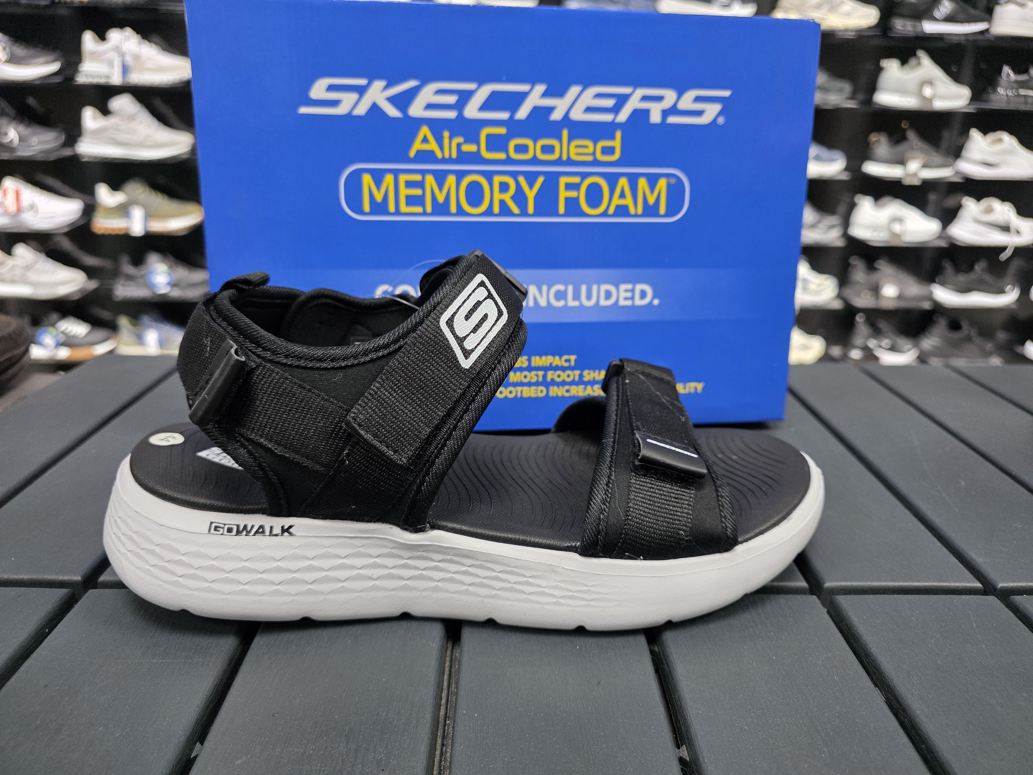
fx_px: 686
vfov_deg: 58.9
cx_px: 516
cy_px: 388
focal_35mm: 23
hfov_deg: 73.9
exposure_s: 1/100
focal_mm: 6.3
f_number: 1.7
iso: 200
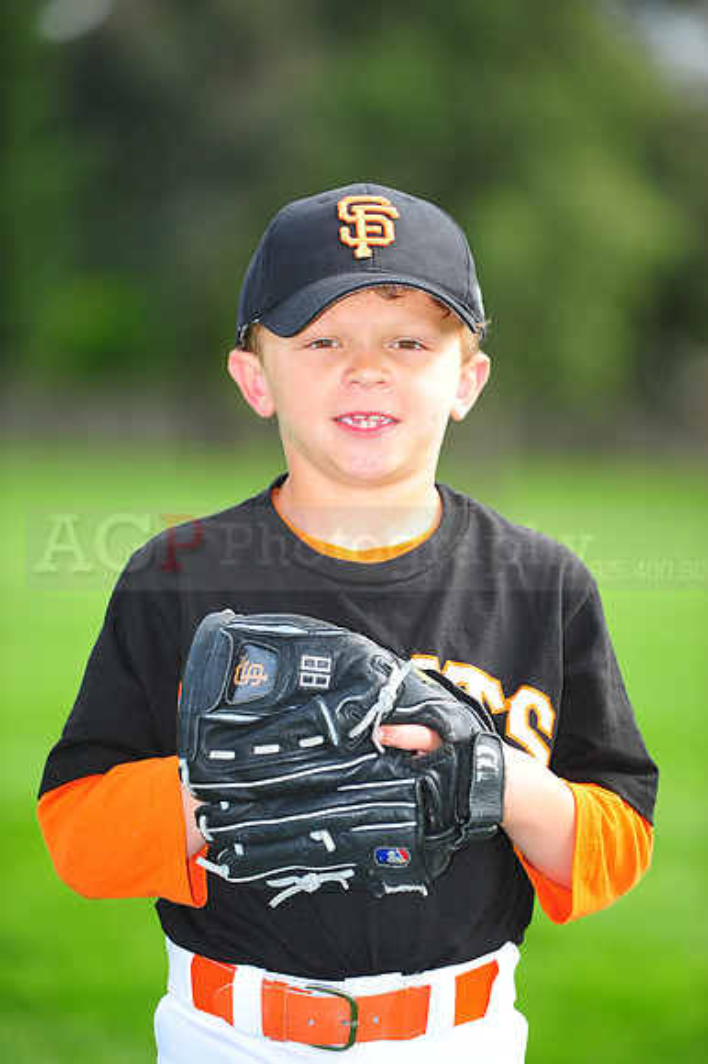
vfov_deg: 12.5
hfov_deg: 8.3
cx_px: 354
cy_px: 532
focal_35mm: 165
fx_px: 4873
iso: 200
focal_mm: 165
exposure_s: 1/500
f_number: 4
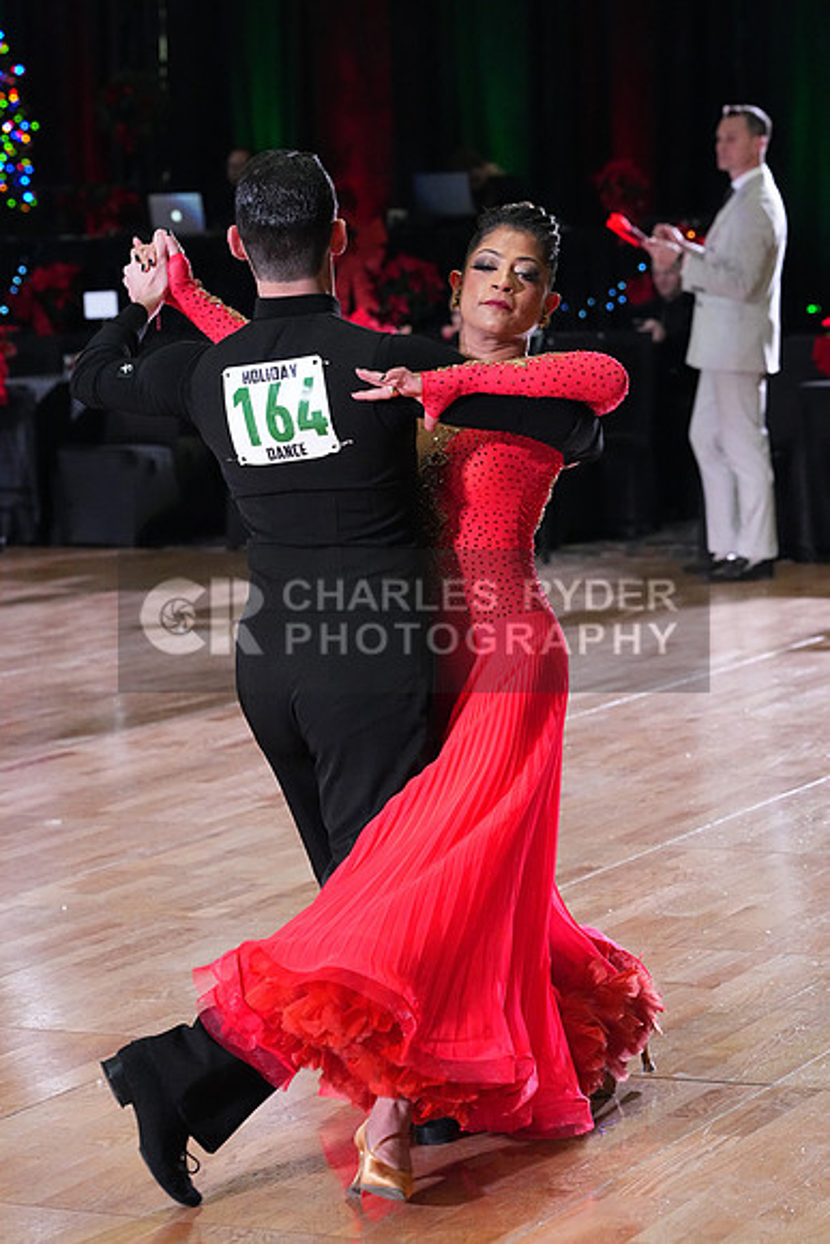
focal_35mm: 109
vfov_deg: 18.8
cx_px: 415
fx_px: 3767
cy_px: 622
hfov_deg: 12.6
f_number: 5.6
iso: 10000
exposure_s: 1/400
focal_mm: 109
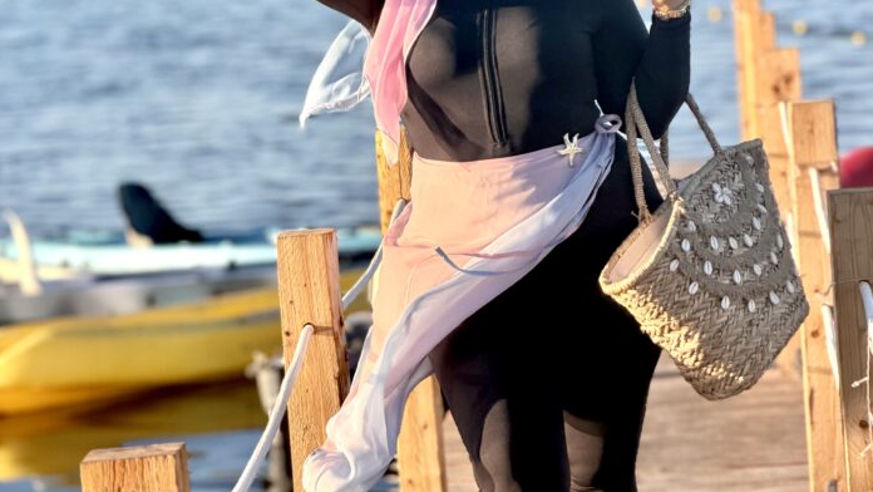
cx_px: 436
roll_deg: +4.2
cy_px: 267
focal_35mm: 146
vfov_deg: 8.3
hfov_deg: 14.7
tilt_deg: -6.7
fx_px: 3381
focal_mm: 16.89
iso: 50
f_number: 2.8
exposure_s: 1/596
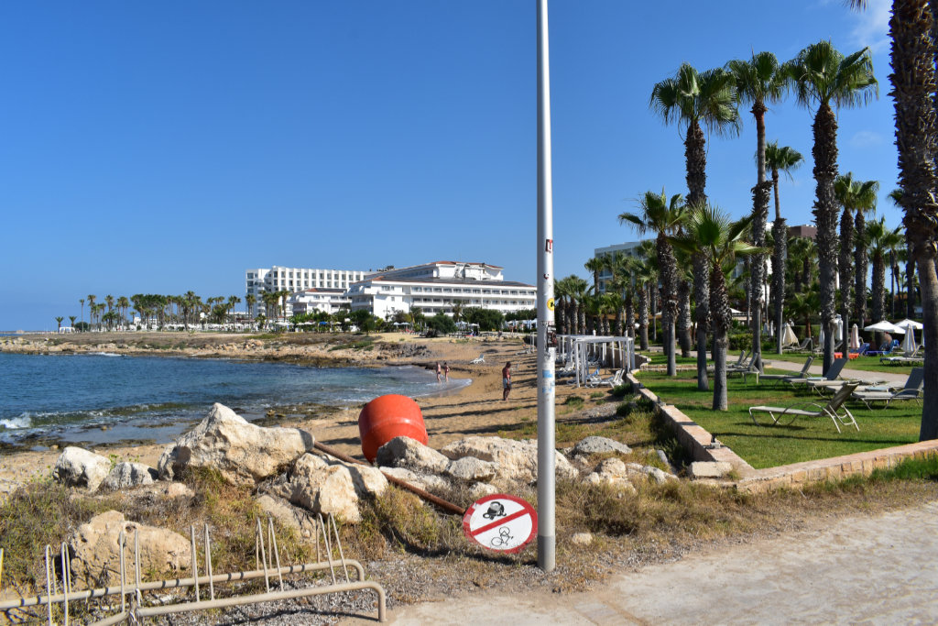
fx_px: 704
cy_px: 313
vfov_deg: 47.9
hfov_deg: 67.4
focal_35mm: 27
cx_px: 469
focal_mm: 18
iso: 280
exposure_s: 1/500
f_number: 11
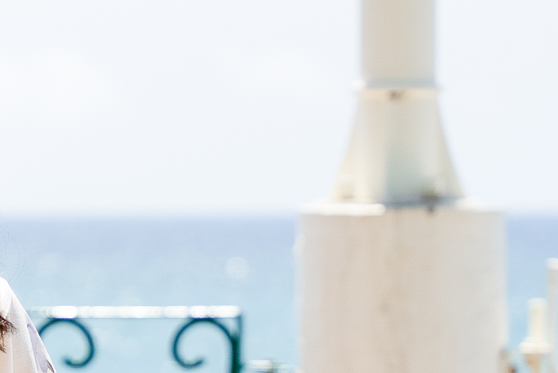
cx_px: -31
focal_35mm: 352
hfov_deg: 5.8
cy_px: 386
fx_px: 5459
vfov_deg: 3.9
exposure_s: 1/2500
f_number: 3.5
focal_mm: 70
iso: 100
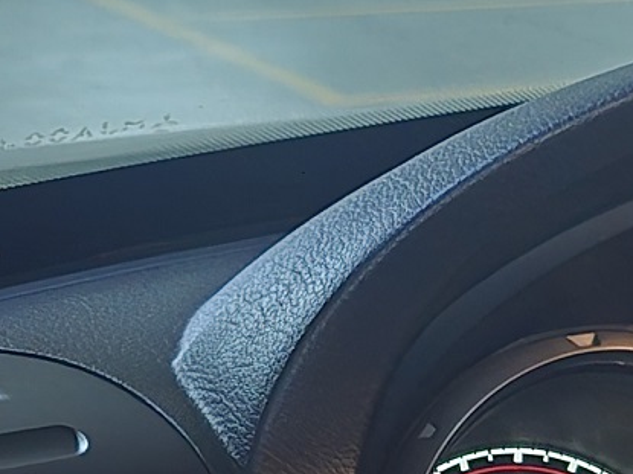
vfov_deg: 10.5
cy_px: 847
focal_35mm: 133
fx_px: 2431
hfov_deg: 12.1
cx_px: 1476
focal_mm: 6.3
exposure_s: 1/20
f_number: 1.7
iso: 2000
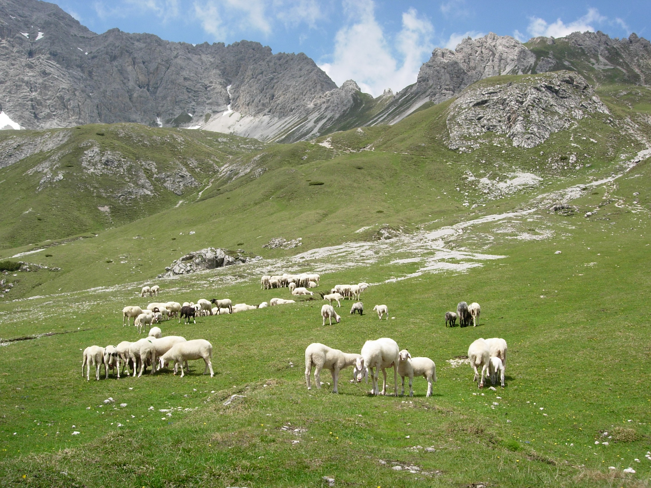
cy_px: 244
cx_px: 326
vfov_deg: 37.7
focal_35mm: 38
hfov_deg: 49.0
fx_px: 715
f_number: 4.8
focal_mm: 7.8
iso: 79
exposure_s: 1/683
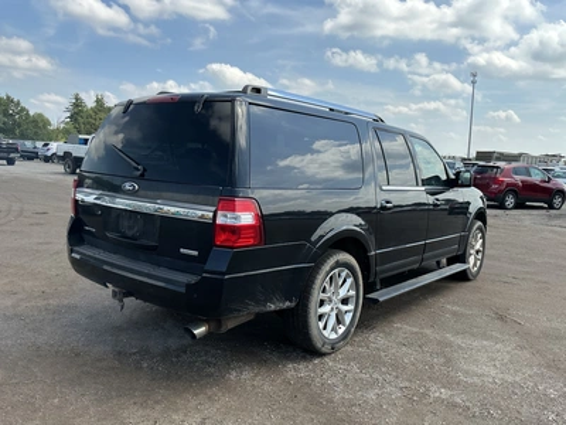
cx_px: 283
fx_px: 458
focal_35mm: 28
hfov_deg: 63.4
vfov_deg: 49.7
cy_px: 212
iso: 25
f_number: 1.8
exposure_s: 1/1311
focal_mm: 3
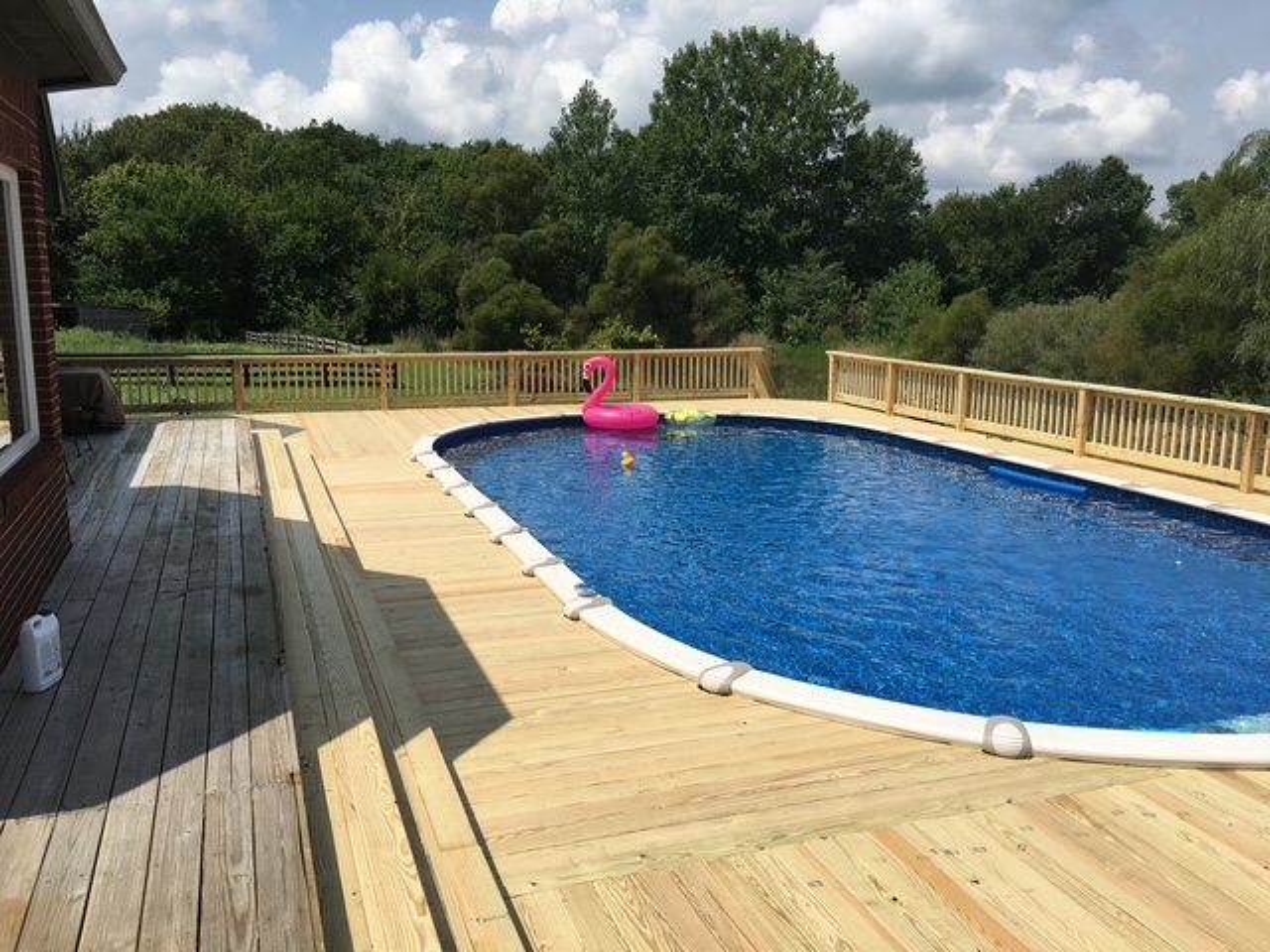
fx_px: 1064
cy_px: 476
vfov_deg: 48.2
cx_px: 635
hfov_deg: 61.7
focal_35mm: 29
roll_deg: +0.1
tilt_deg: -9.6
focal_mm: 4.15
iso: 25
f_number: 2.2
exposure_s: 1/2331
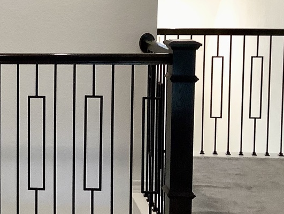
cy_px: 51
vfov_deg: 17.5
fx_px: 690
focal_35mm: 84
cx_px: -64
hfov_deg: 21.5
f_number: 2.4
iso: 125
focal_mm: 3.3
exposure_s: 1/60
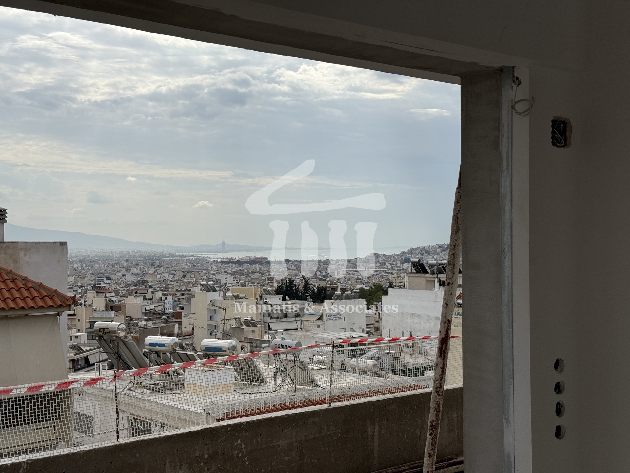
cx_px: 315
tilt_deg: +0.2
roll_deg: +0.1
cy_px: 236
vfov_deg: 30.3
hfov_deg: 39.7
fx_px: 874
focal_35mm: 48
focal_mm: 6.76
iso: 50
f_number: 1.78
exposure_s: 1/11364
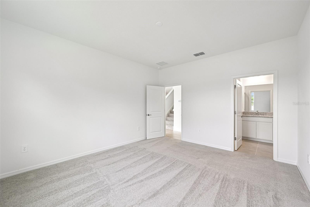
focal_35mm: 14
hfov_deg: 104.3
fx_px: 121
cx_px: 155
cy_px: 104
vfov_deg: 81.2
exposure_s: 1/60
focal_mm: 14
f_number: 8
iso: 400
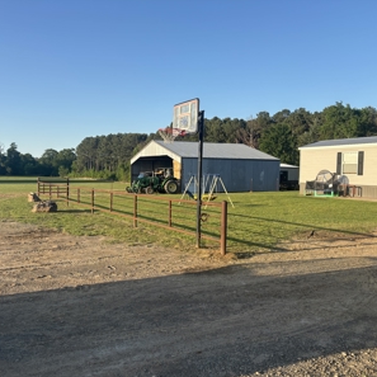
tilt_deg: -2.7
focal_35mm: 31
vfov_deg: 52.5
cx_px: 156
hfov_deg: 52.3
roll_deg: +1.0
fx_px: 382
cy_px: 189
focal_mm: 5.96
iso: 50
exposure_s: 1/1590
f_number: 1.6
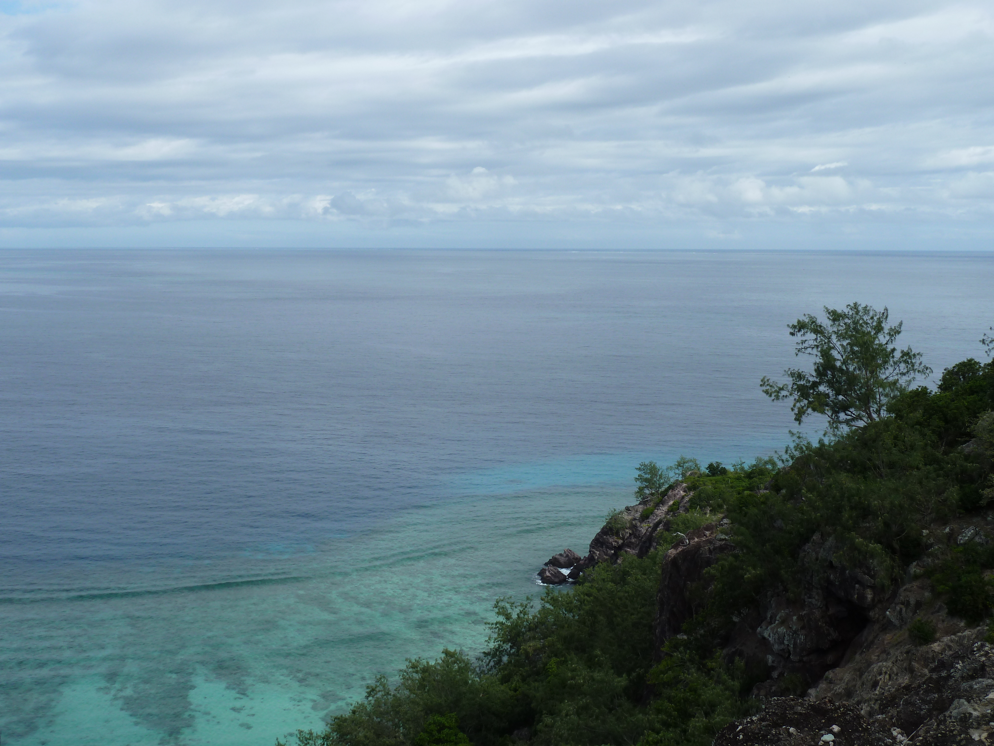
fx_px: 1206
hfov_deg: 44.8
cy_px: 373
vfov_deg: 34.3
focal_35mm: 42
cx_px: 497
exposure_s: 1/500
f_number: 4.5
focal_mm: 6.9
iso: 80
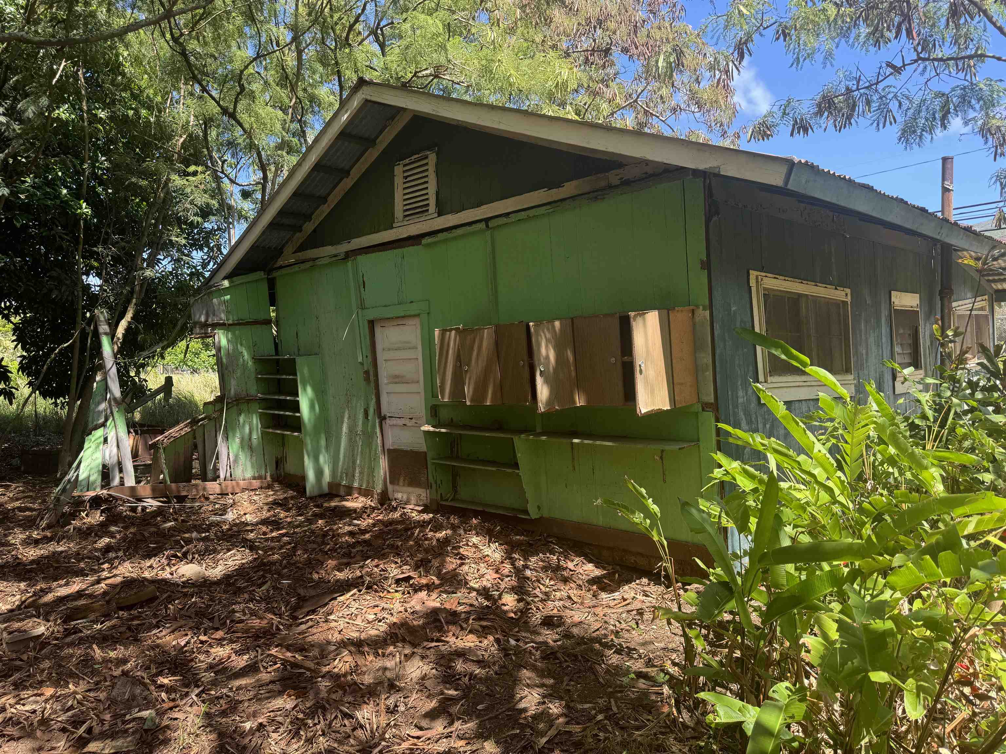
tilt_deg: -0.4
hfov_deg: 71.6
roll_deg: +0.2
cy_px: 377
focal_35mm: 24
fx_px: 697
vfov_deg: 56.8
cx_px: 503
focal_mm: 6.76
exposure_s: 1/633
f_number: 1.78
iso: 80
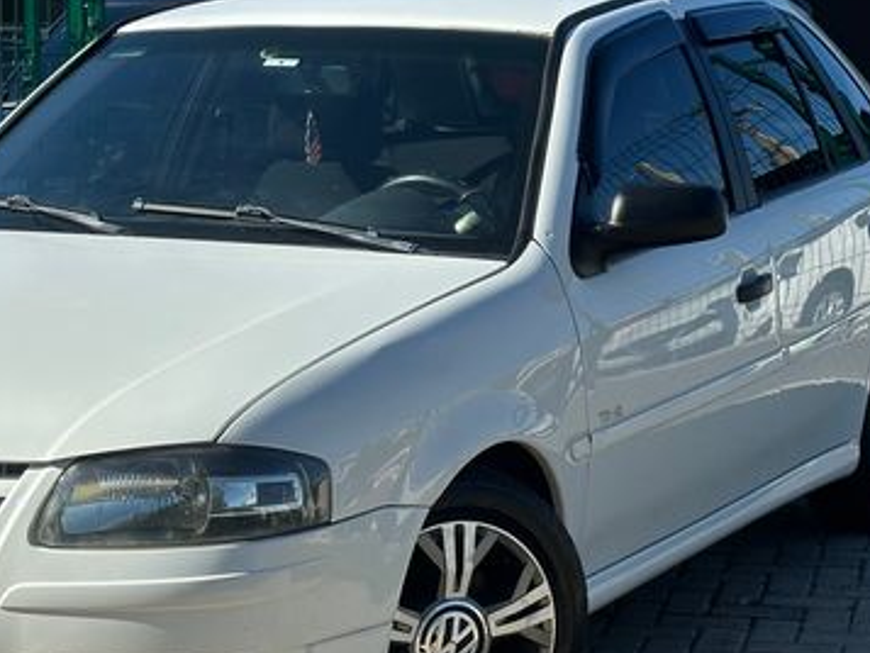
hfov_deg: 18.0
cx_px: 295
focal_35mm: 109
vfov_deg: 13.6
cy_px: 273
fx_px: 2740
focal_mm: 6.86
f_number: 1.78
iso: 64
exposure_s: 1/3876
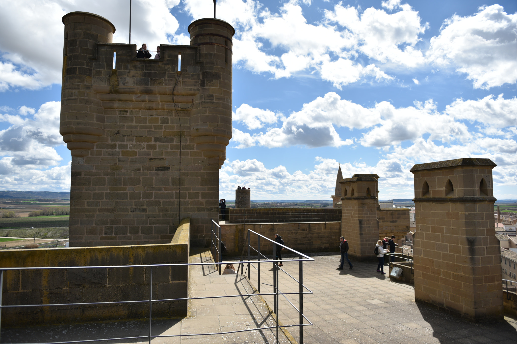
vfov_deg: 53.1
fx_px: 345
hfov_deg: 73.7
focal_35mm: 24
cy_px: 172
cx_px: 258
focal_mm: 24
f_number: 3.2
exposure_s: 1/2500
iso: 100
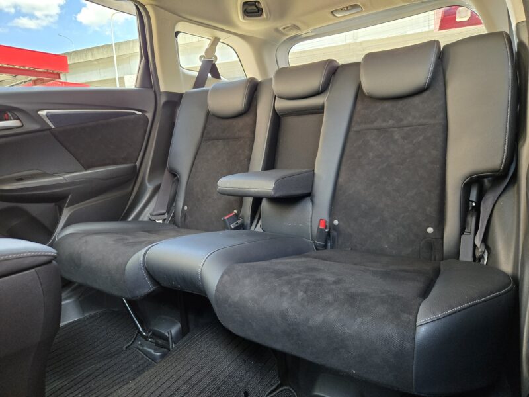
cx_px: 264
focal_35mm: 23
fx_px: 351
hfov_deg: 73.9
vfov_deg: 58.9
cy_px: 198
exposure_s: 1/100
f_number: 1.8
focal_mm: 5.4
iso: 640
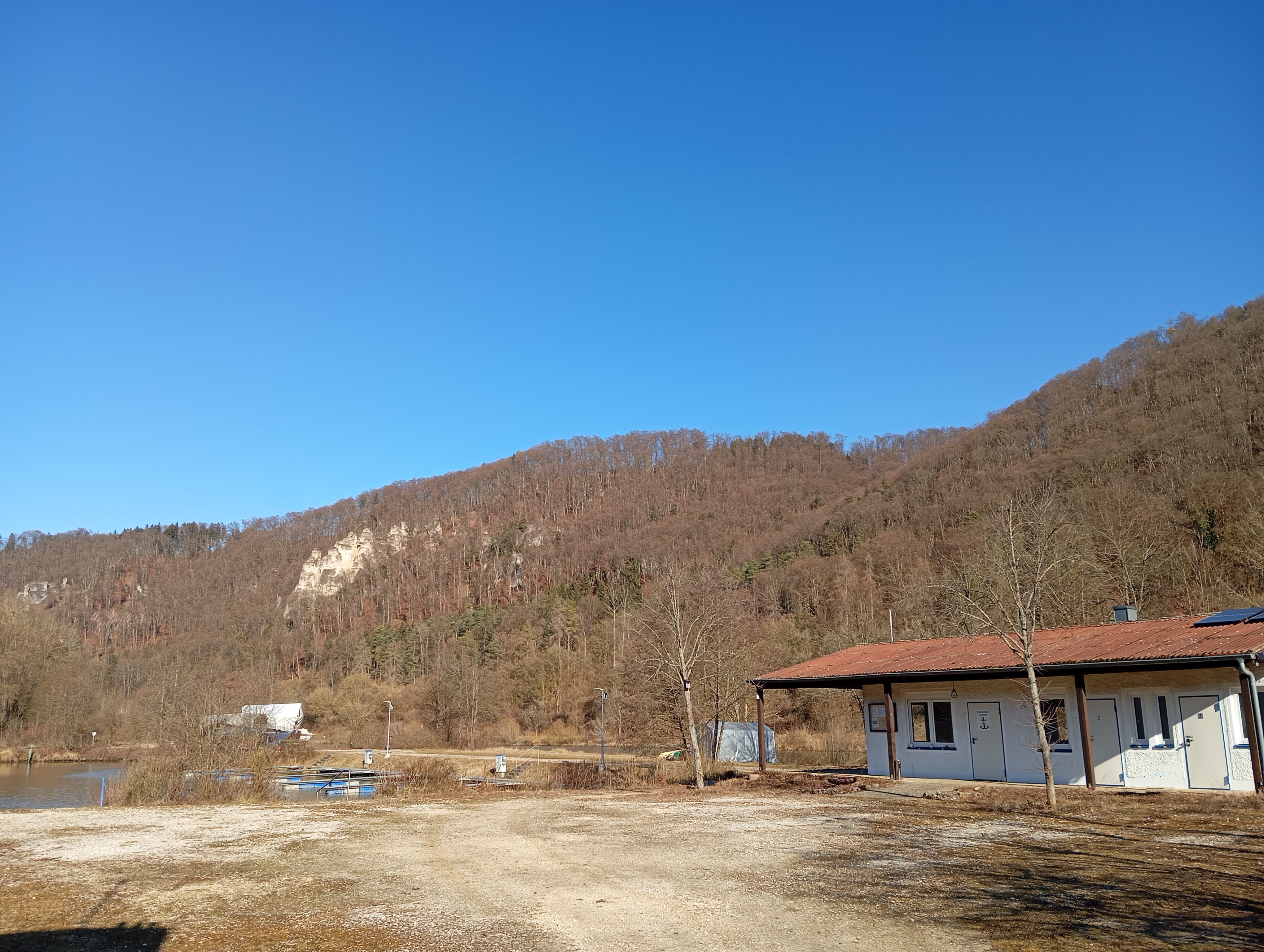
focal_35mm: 28
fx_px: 1024
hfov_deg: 63.4
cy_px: 476
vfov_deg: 49.9
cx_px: 632
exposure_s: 1/476
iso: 107
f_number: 1.8
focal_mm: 4.22
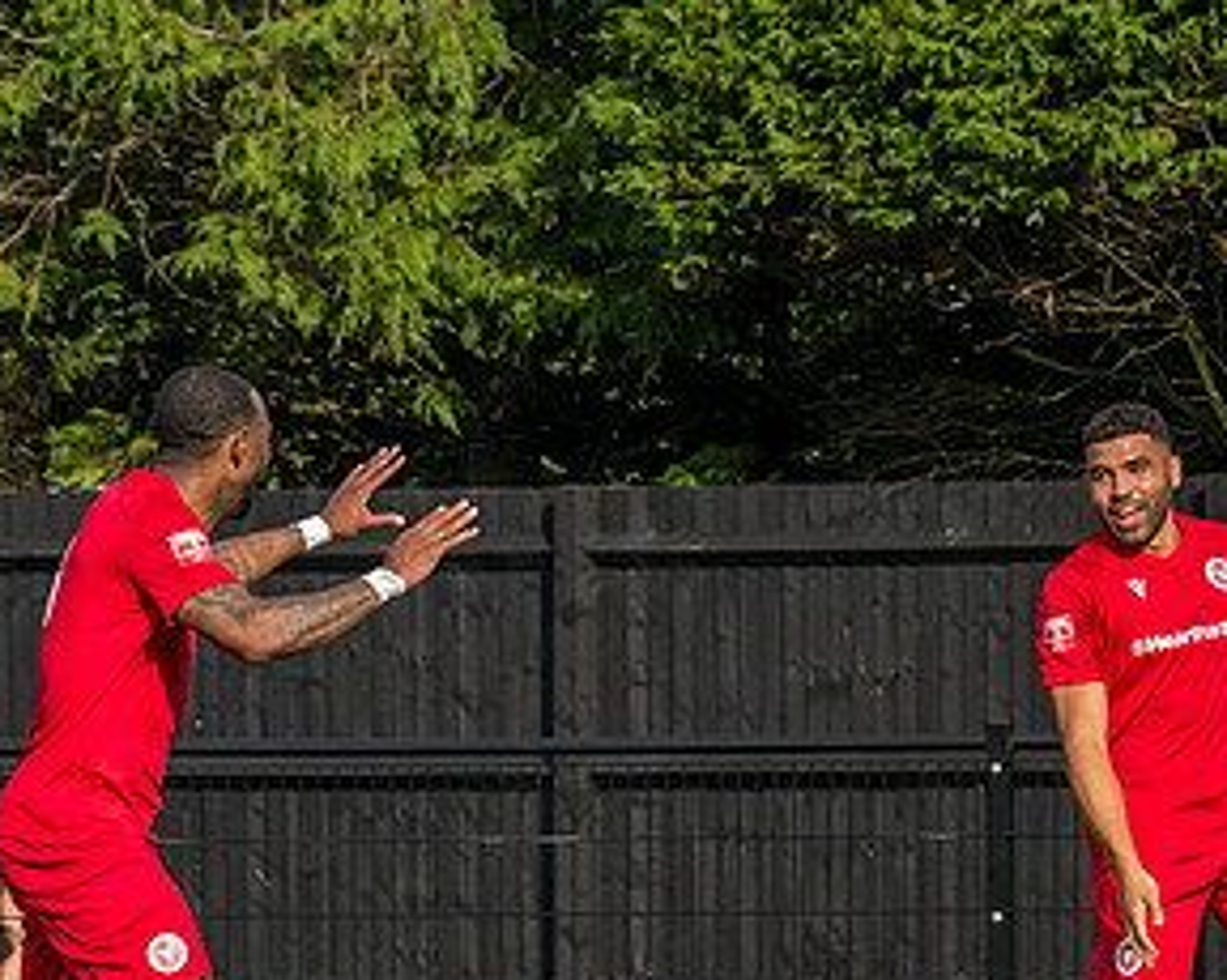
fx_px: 22572
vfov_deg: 2.5
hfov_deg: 3.1
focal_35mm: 622
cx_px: 1855
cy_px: 430
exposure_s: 1/3200
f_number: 5
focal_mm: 135
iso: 400
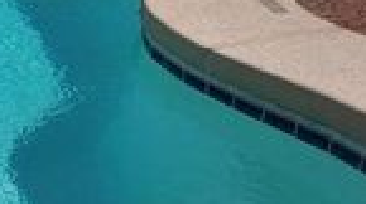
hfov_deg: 18.9
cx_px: -199
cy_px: 253
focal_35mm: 98
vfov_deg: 12.0
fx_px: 950
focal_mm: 4.3
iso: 50
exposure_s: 1/3922
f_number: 2.4
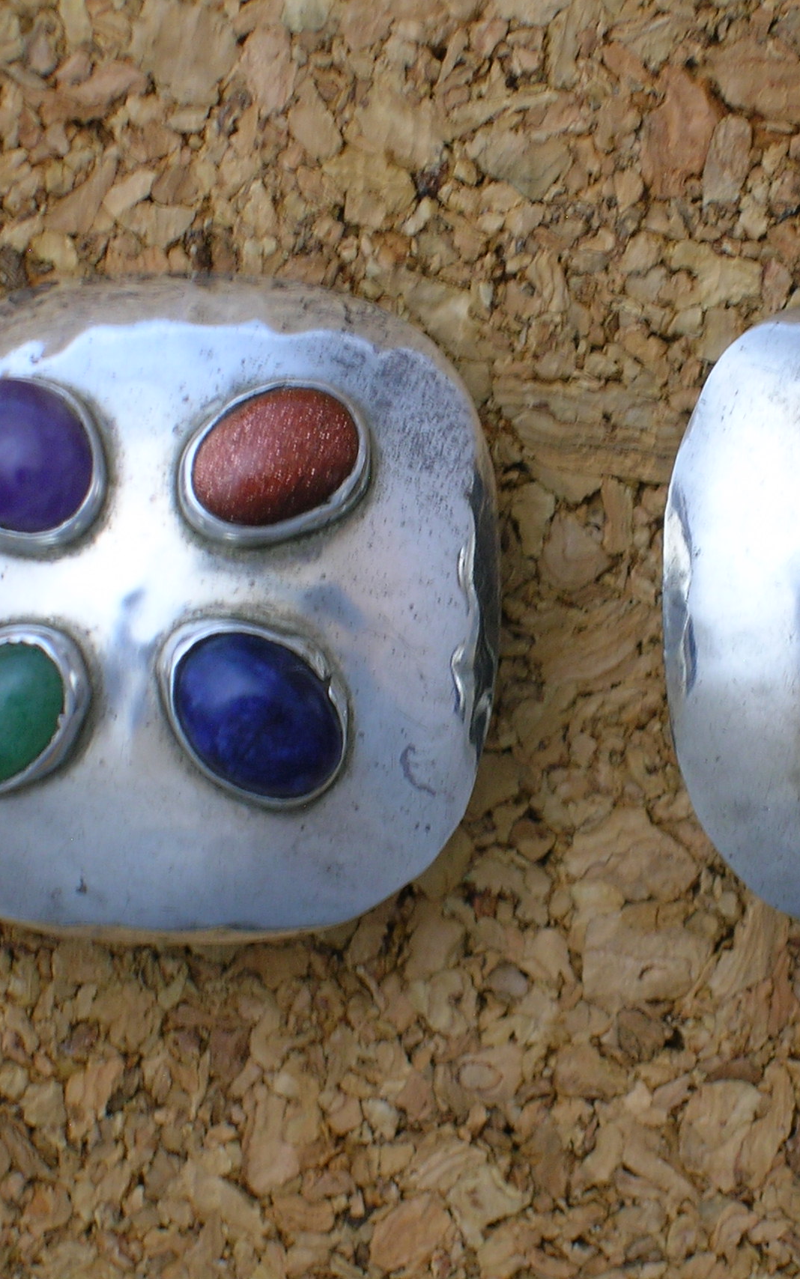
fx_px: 4254
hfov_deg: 10.7
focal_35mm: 122
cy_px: 640
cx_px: 593
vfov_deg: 17.1
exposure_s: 1/4.1
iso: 50
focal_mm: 14.3
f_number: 4.4
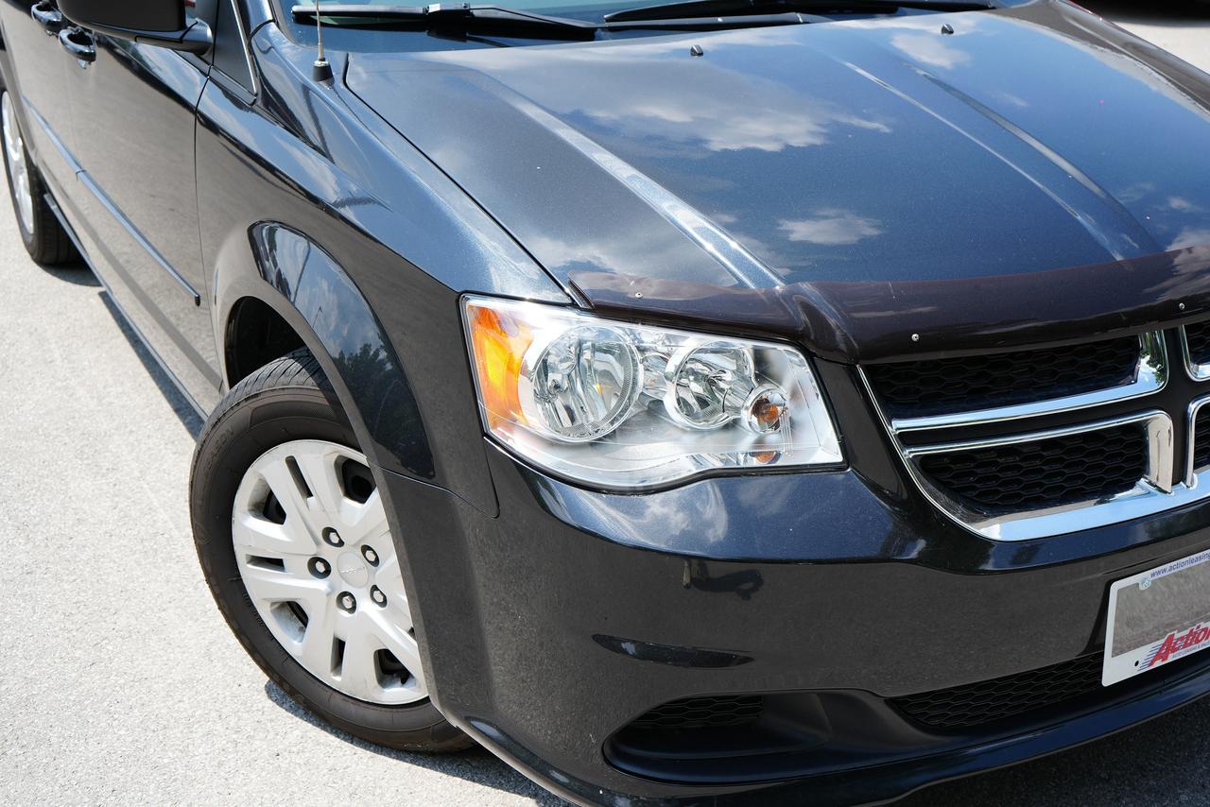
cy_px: 404
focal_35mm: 40
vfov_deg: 33.4
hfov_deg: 48.4
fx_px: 1345
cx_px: 605
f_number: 5
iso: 100
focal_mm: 40
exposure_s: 1/250
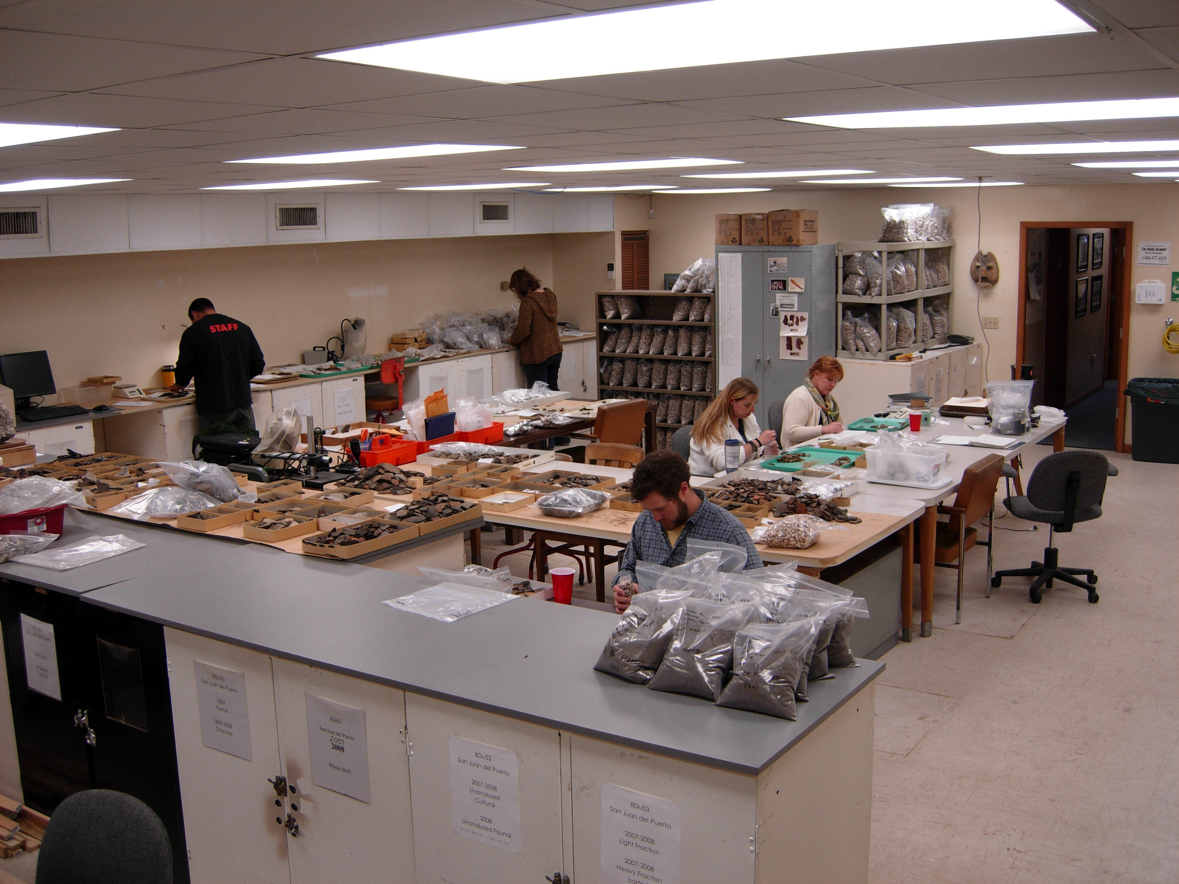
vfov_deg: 39.7
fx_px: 1226
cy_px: 442
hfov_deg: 51.4
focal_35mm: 36
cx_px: 590
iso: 50
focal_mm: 7.5
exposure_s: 1/49.3
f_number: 2.7
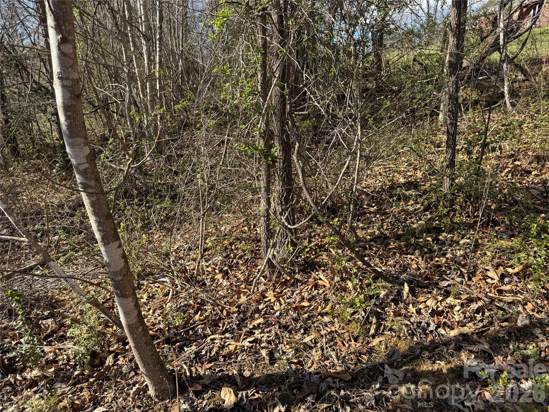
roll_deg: -1.4
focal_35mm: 24
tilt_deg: -14.0
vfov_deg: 56.8
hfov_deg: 71.6
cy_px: 206
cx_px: 274
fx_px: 381
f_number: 1.78
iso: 80
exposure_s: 1/1637
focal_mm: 6.76
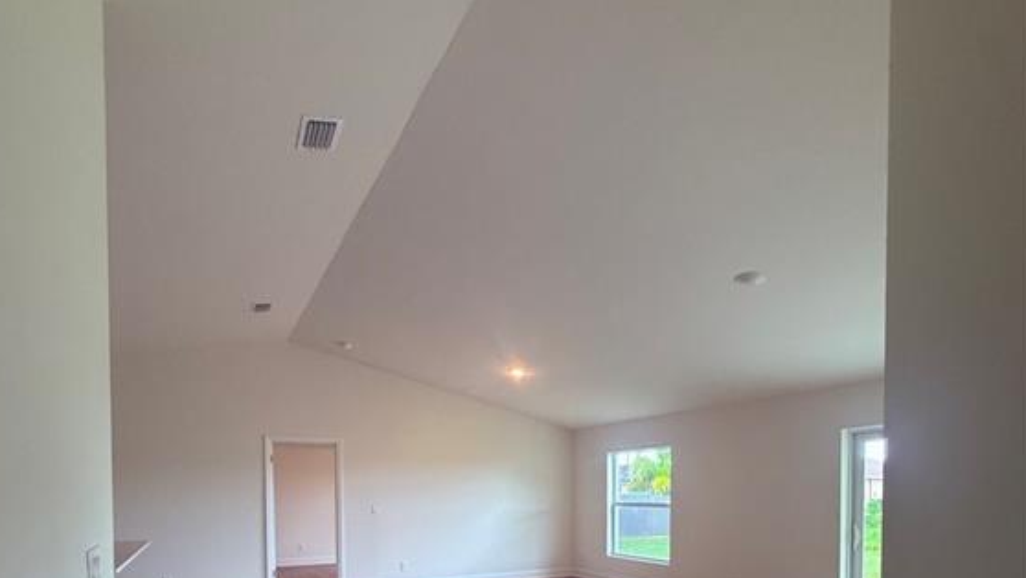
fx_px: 571
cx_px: 506
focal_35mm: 21
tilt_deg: -1.4
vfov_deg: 48.3
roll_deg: +0.1
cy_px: 514
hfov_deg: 83.8
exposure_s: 1/120
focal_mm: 2.22
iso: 200
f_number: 2.2
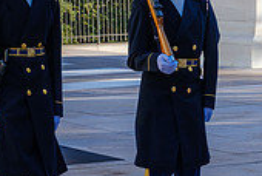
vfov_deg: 6.5
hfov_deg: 9.7
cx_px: 122
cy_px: 172
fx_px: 1538
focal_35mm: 211
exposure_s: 1/400
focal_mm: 41.2
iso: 160
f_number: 4.5
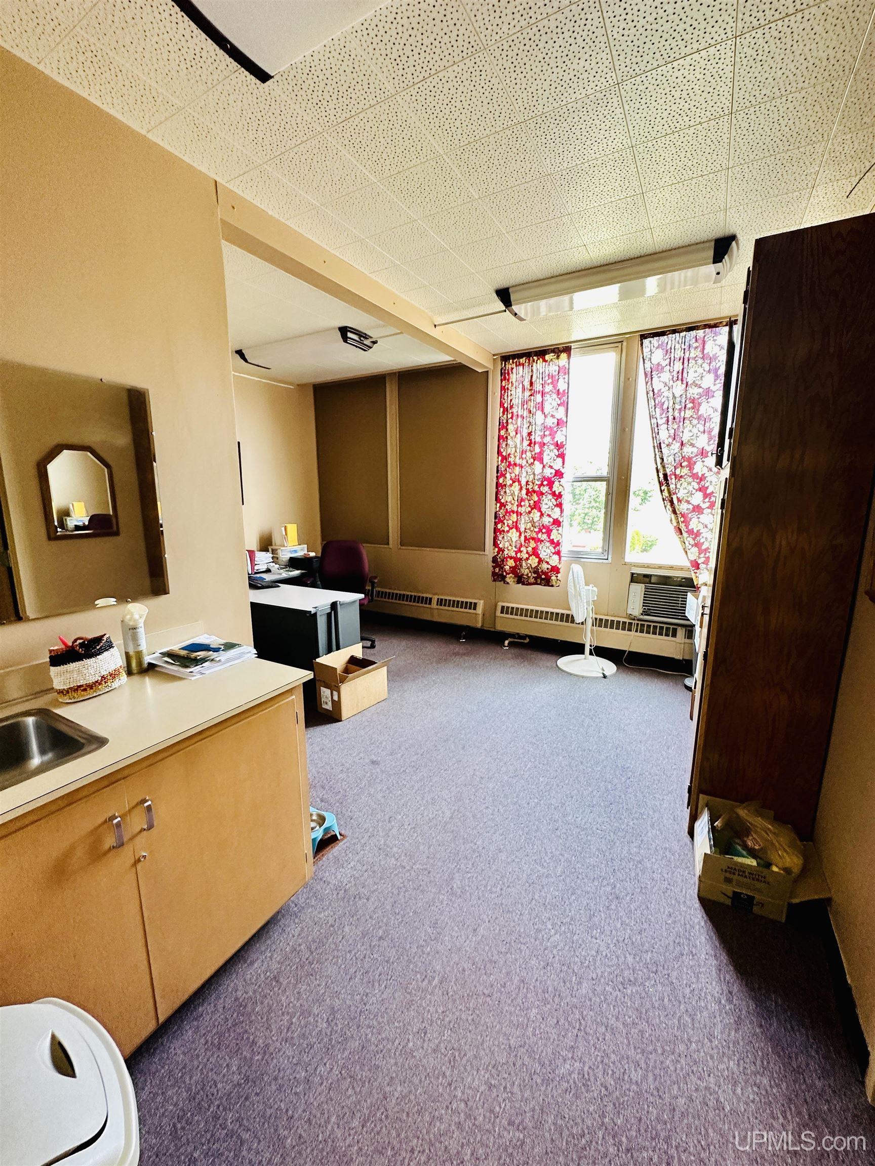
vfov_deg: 102.1
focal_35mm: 14
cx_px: 438
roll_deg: +0.4
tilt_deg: -11.3
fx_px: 472
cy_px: 583
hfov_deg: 85.7
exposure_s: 1/60
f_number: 2.2
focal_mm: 2.22
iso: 320
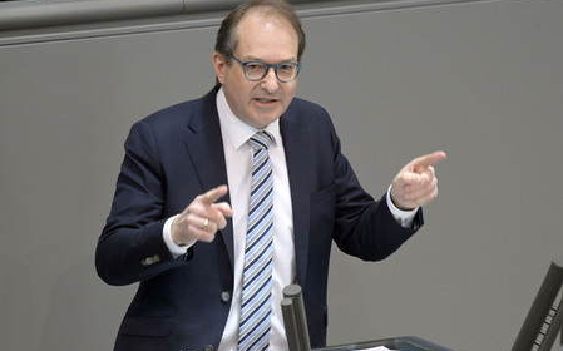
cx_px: 282
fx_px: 6594
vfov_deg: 3.1
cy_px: 182
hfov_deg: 4.9
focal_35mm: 430
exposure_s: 1/400
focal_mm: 420
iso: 8000
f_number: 5.6
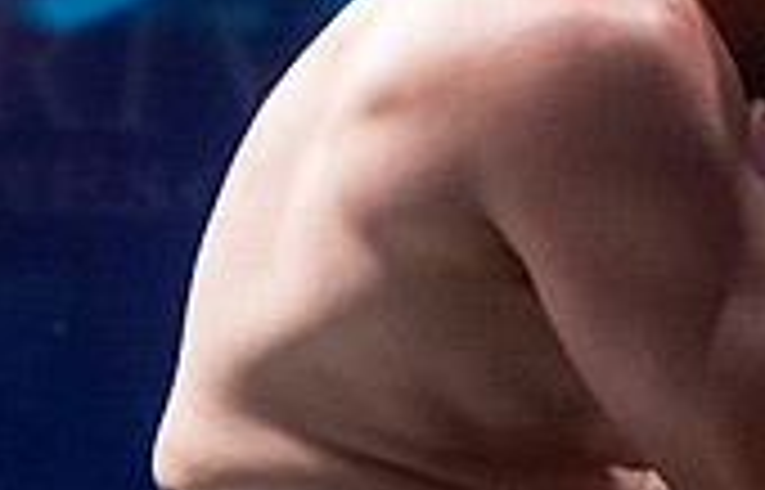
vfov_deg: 8.3
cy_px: 6
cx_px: 1147
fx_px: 3360
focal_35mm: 160
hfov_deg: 12.4
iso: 4000
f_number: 4
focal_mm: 40
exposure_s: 1/1000
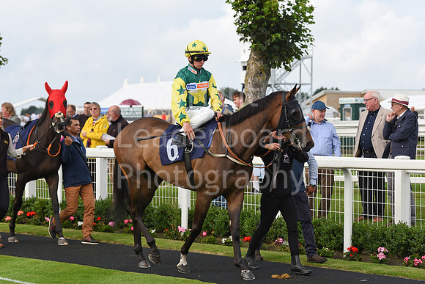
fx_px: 1240
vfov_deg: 13.0
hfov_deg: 19.5
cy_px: 142
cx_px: 212
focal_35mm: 105
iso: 500
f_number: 5.6
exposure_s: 1/1600
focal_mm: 105
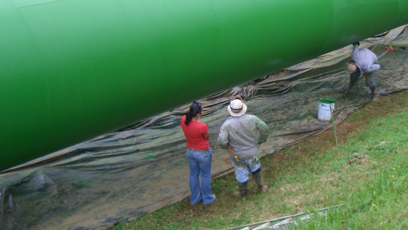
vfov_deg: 18.4
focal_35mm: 65
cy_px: 44
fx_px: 703
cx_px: 289
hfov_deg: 31.9
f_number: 2.8
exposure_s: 1/200
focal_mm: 6.8
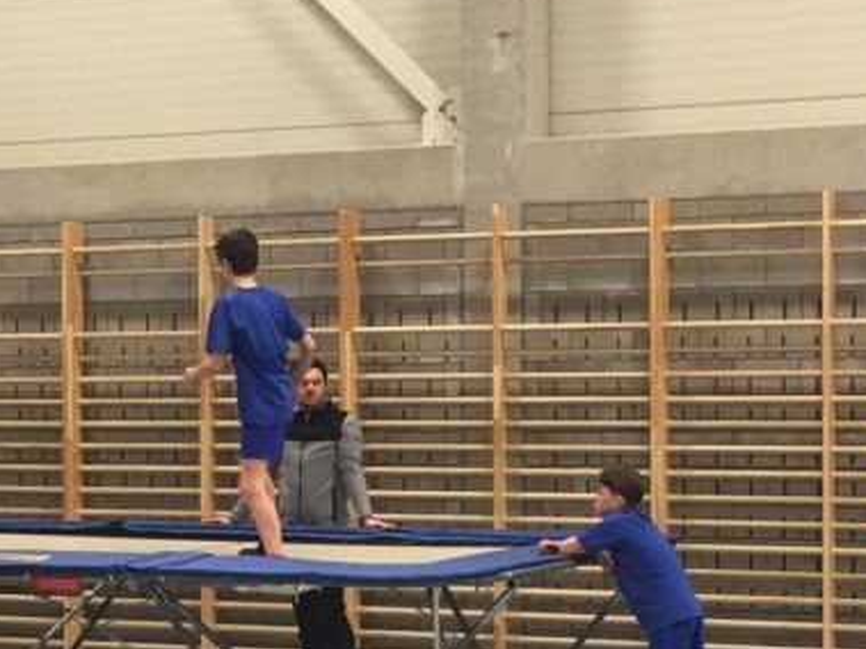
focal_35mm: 98
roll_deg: +0.5
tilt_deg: -0.9
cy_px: 441
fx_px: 2451
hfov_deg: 20.0
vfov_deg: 15.0
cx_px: 494
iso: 100
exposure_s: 1/33
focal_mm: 4.15
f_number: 2.2
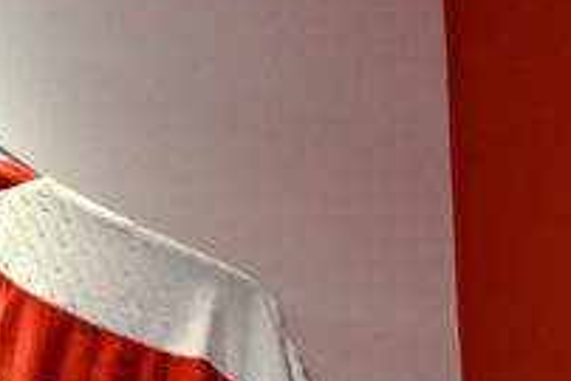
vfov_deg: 8.3
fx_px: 2492
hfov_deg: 13.1
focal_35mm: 157
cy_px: 794
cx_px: 215
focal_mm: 31
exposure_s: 1/80
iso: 2000
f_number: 7.1
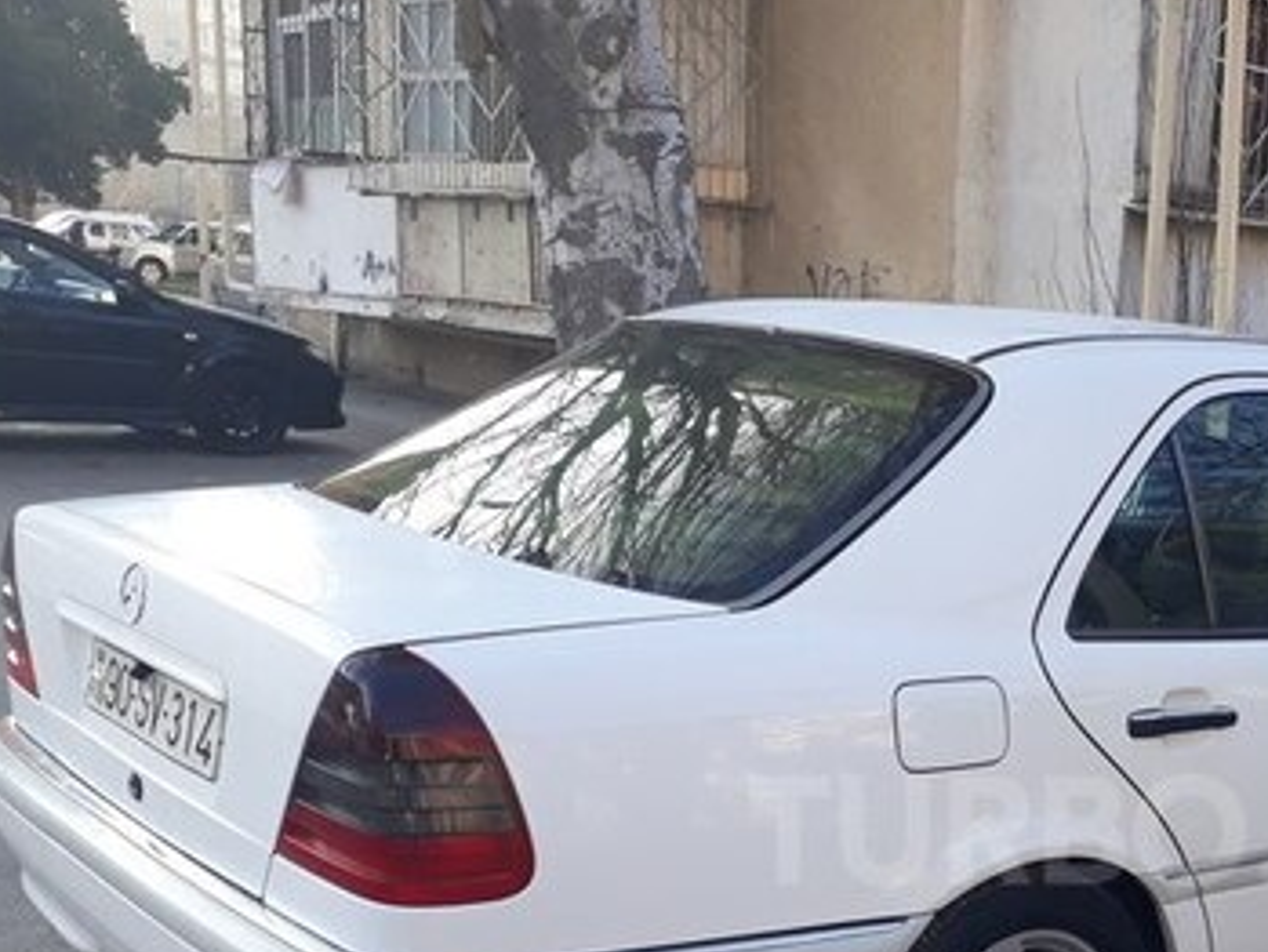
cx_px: 1119
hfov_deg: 35.5
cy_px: 830
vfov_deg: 27.7
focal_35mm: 51
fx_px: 1869
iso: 40
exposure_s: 1/283
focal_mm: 3.6
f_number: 1.9
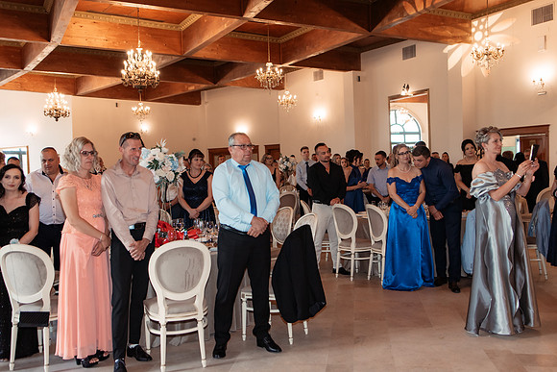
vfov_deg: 37.9
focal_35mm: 35
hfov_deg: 54.4
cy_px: 186
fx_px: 542
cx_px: 278
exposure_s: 1/250
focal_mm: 35
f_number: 3.2
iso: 1250
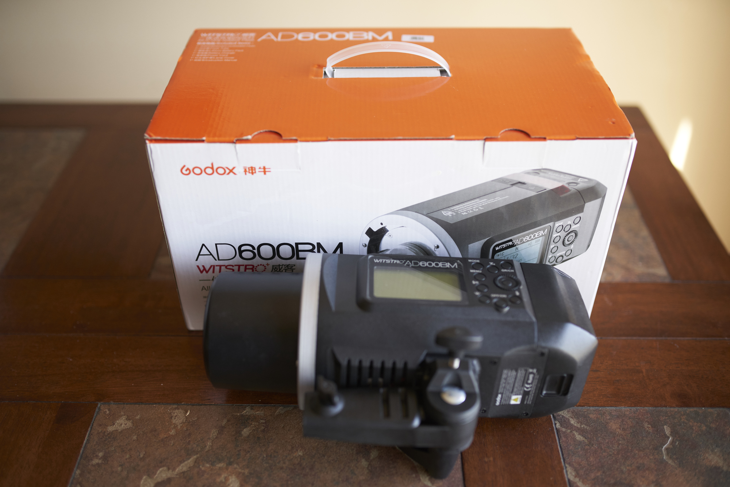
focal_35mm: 35
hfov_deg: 54.4
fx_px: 710
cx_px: 365
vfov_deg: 37.9
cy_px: 244
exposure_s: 1/320
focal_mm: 35
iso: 800
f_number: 1.8
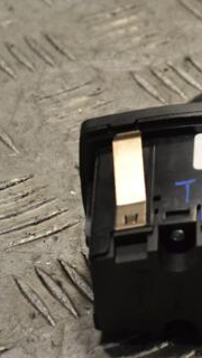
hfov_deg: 7.4
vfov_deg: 13.3
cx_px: 252
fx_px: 1542
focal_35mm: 162
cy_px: 188
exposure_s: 1/400
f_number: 10
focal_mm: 55
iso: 3200
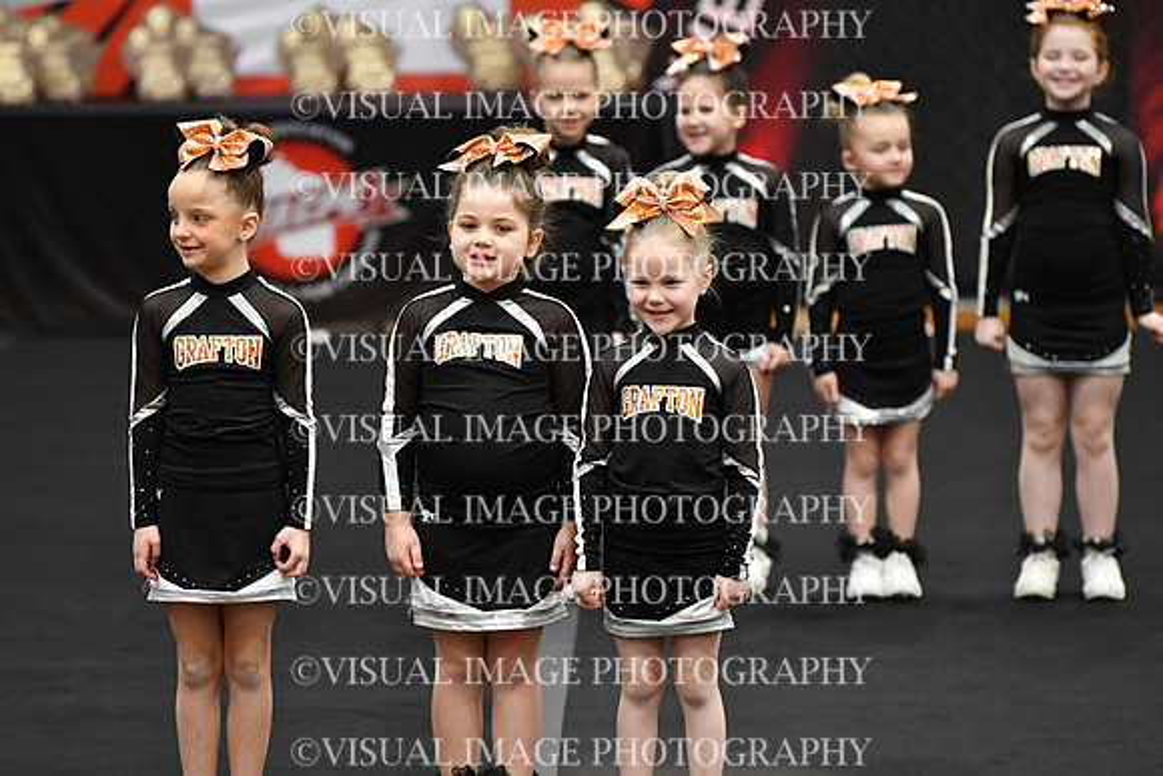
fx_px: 7755
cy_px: 388
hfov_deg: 8.6
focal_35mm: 240
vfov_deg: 5.7
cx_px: 582
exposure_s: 1/800
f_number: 2.8
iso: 5000
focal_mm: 160
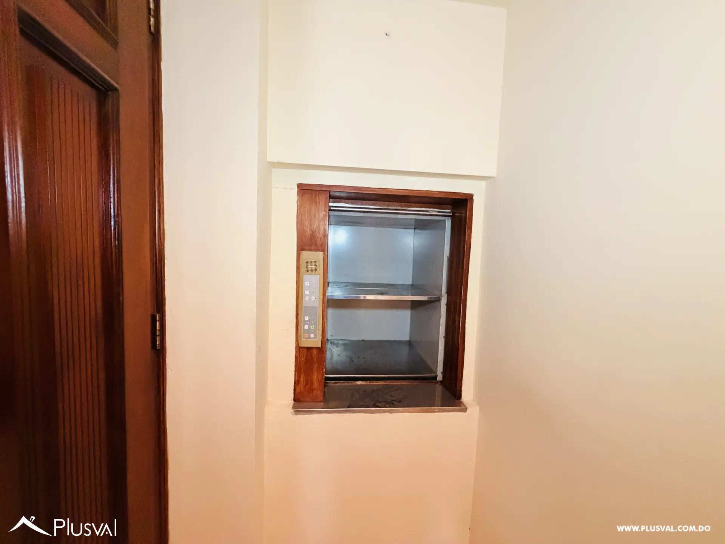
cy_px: 272
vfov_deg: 85.7
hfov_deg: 102.1
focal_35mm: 14
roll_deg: -1.6
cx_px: 362
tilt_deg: -4.7
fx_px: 293
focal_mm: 2.22
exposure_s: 1/60
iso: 800
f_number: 2.2
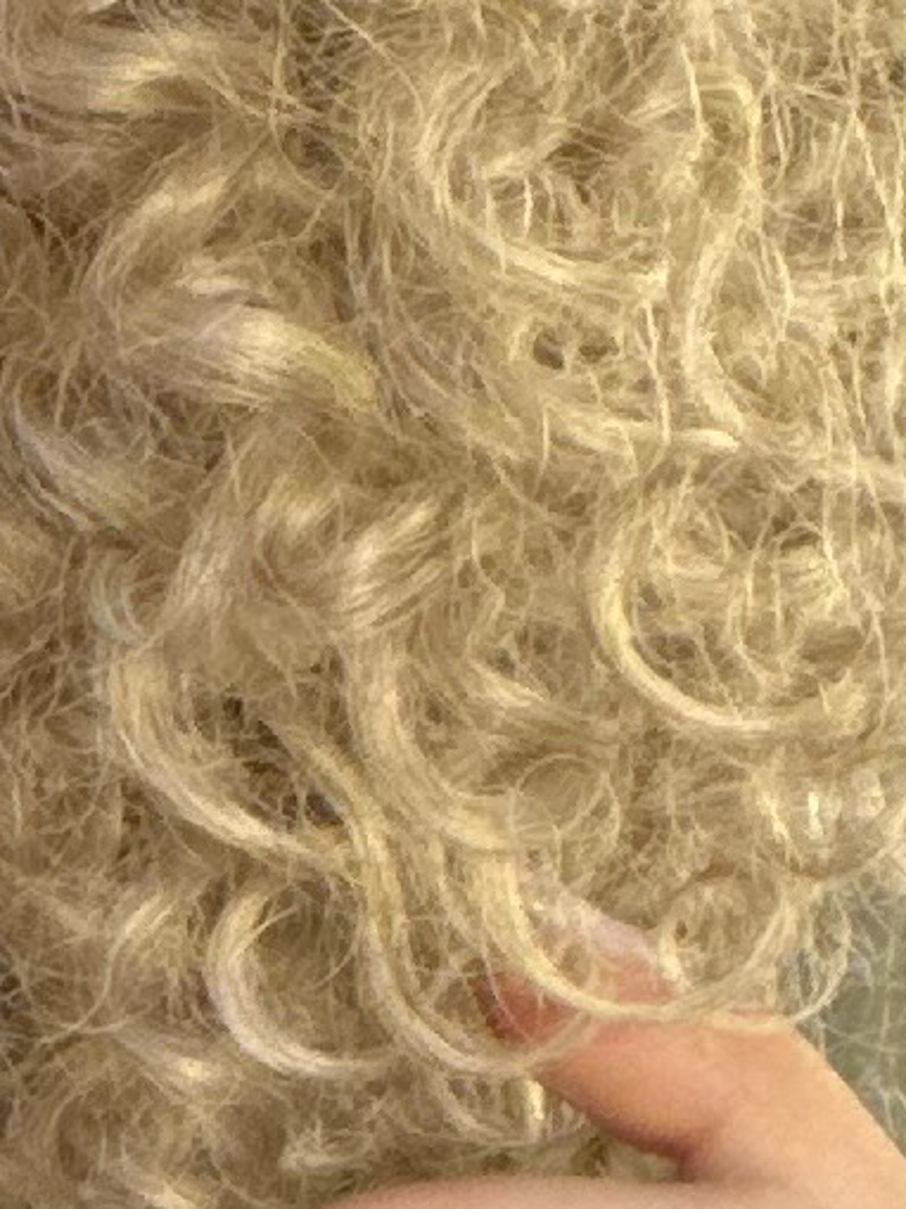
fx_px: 21270
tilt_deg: -7.2
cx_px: -538
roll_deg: -0.5
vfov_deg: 3.3
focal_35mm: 609
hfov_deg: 2.4
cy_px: 493
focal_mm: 9
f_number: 2.8
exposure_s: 1/33
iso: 125
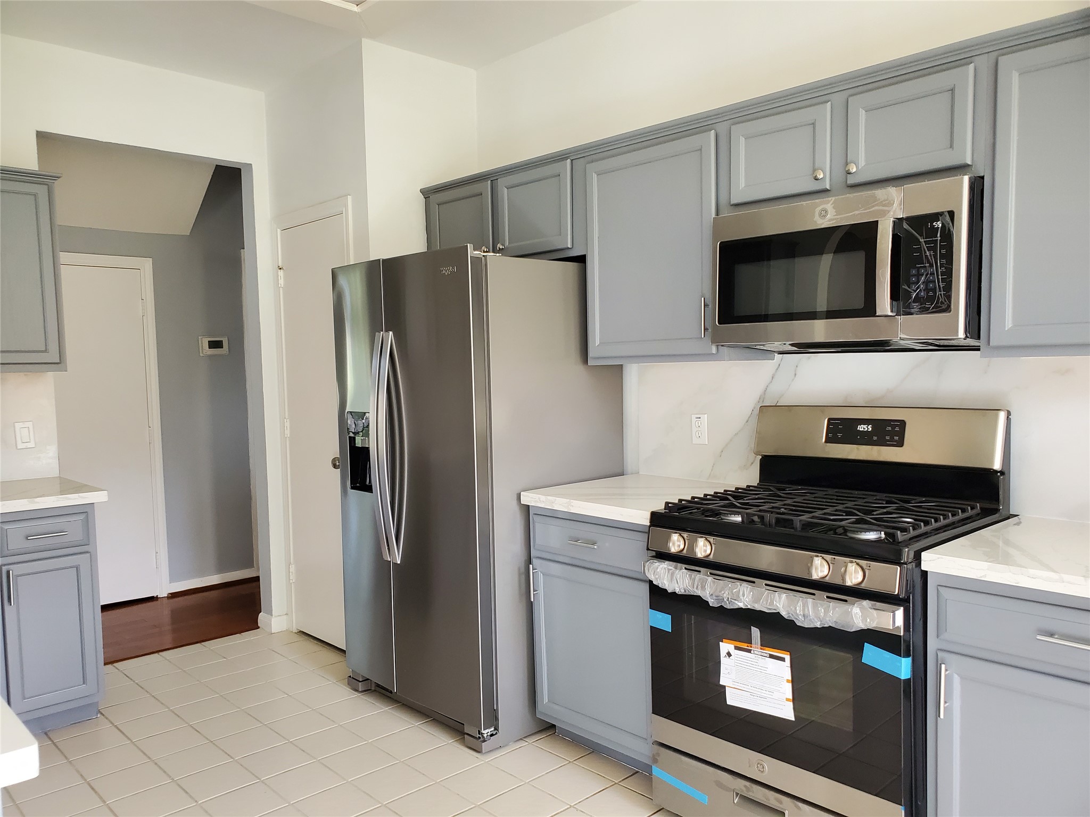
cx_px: 545
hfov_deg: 67.3
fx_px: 819
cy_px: 408
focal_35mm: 26
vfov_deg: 53.1
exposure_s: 1/120
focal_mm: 4.3
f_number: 2.4
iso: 320
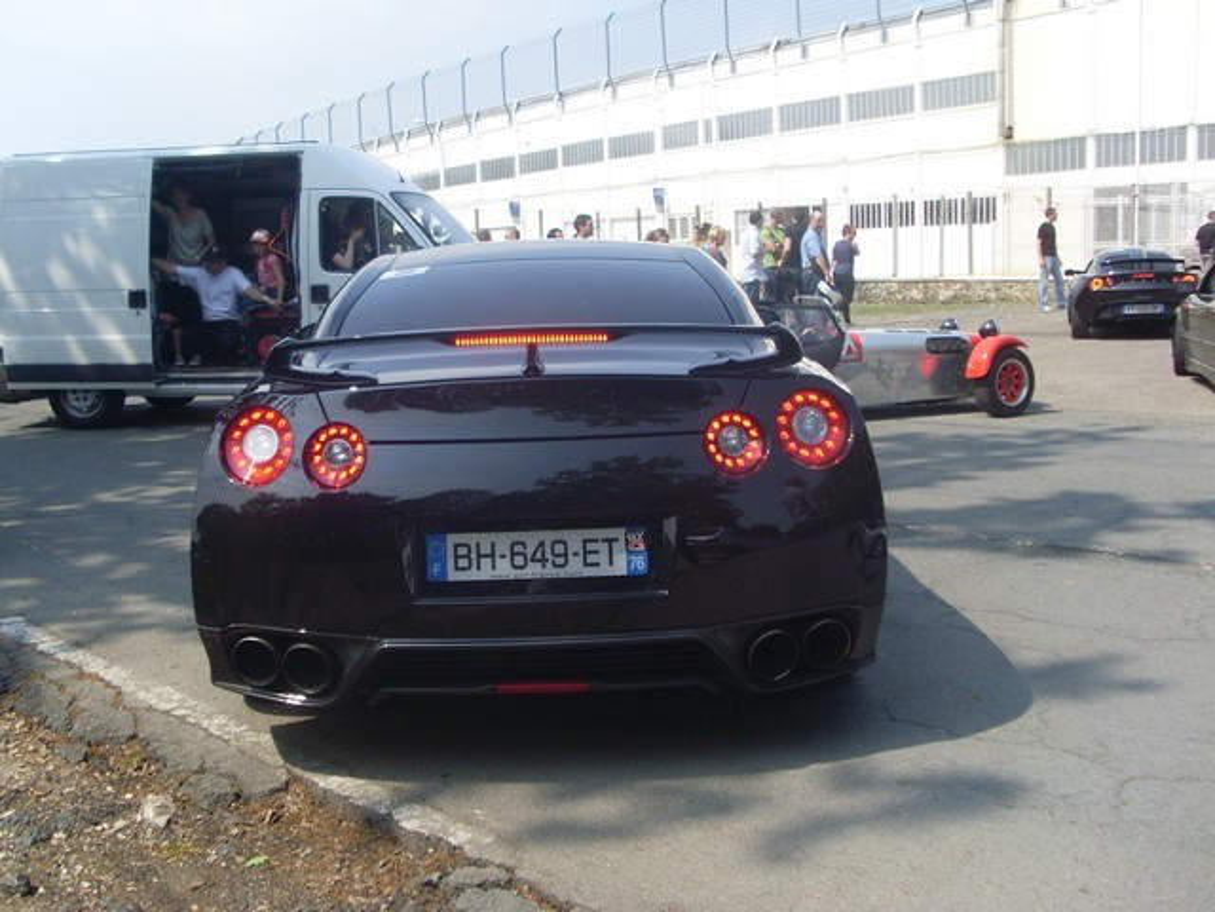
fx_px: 1334
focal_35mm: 38
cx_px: 608
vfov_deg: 37.7
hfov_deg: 49.0
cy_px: 456
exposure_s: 1/180
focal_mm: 6.3
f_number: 7.7
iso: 80
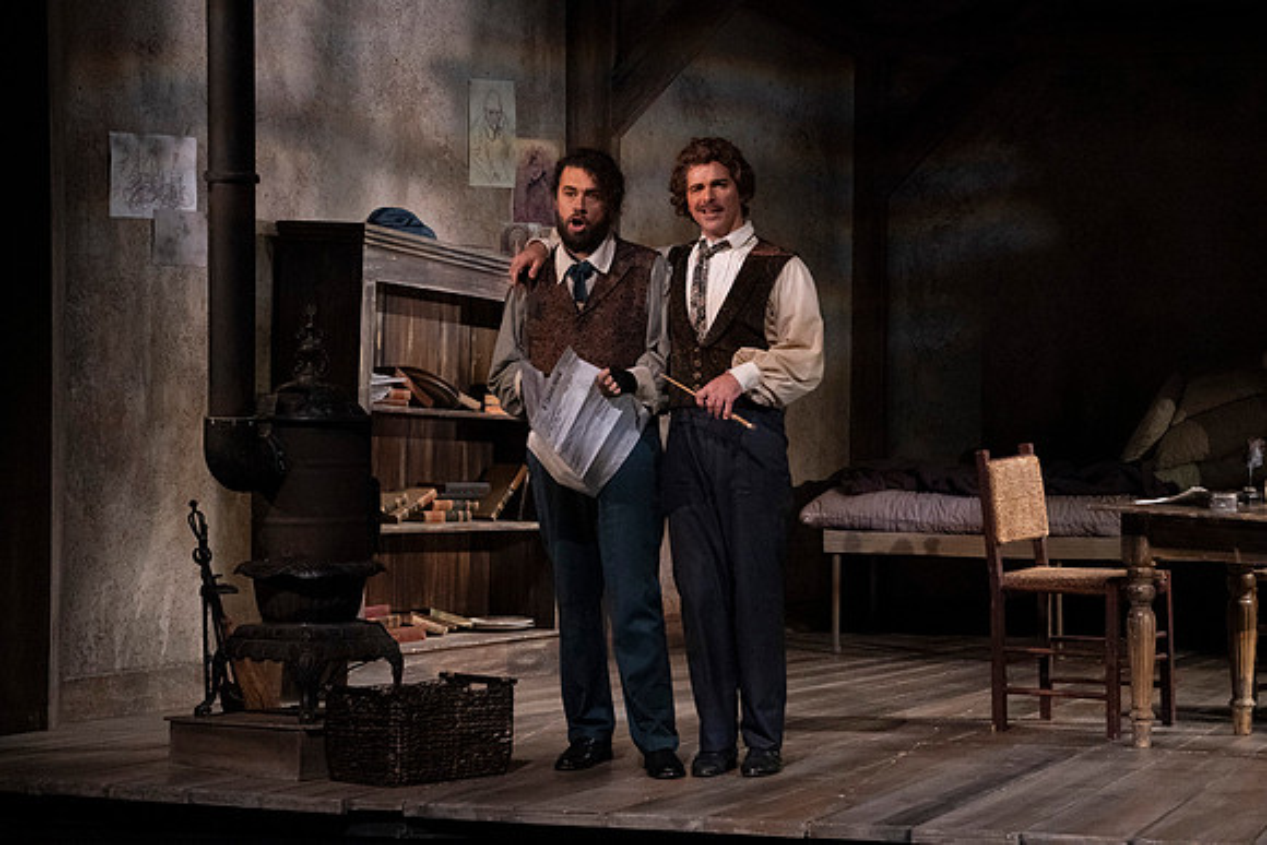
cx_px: 634
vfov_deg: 6.9
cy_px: 422
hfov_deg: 10.3
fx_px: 7040
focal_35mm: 200
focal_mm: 200
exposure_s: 1/320
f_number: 11
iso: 16000
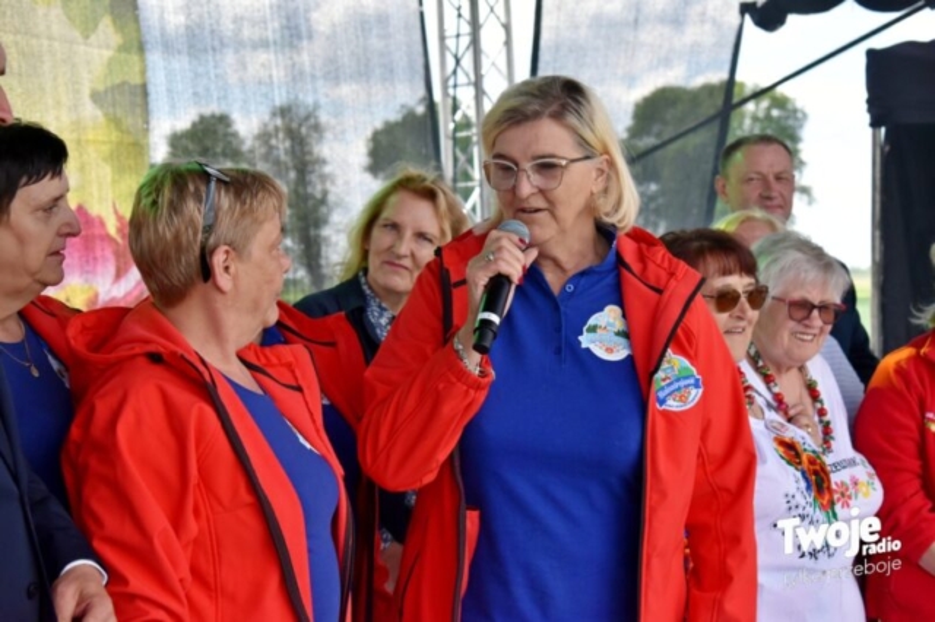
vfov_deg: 16.5
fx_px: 2142
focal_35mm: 82
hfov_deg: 24.6
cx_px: 468
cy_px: 311
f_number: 5.6
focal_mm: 55
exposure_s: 1/1000
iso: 640
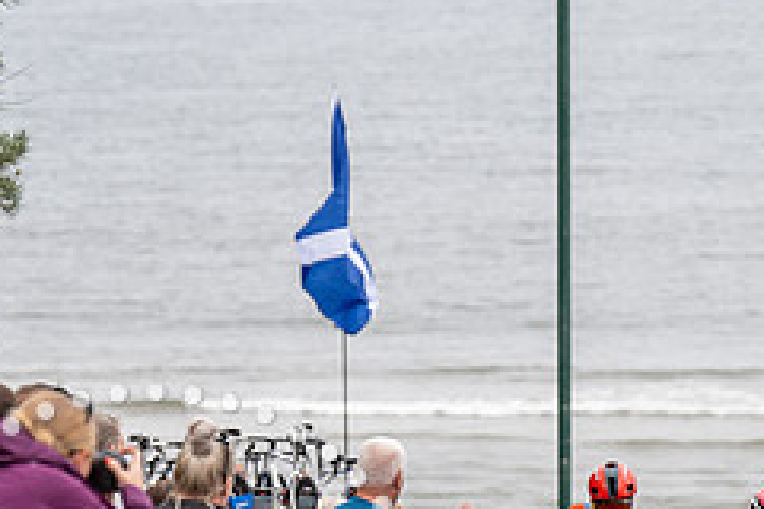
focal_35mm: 276
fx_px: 5857
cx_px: 649
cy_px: 520
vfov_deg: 5.0
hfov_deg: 7.4
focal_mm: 114
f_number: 3.5
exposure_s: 1/1000
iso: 320
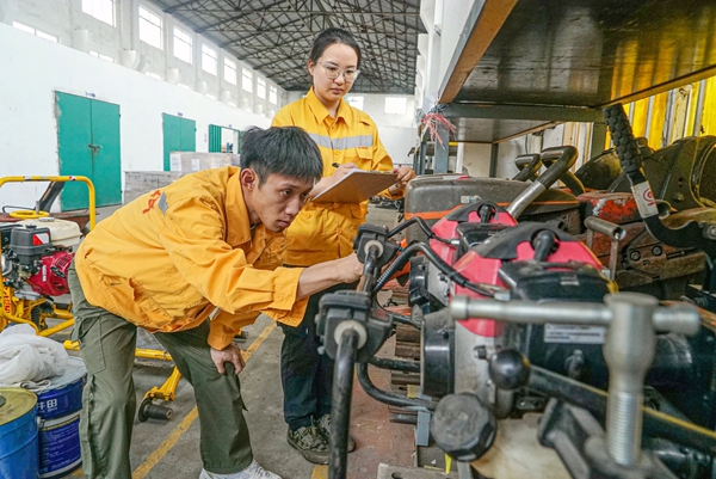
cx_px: 358
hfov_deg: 73.7
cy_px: 240
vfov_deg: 53.2
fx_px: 478
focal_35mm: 24
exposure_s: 1/200
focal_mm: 24
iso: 2000
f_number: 6.3
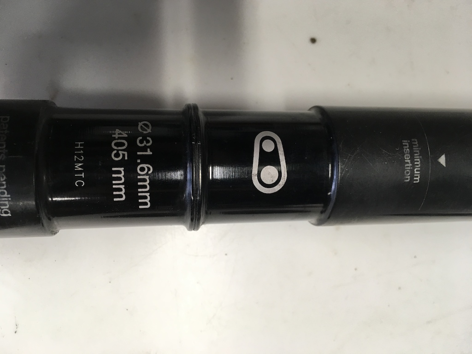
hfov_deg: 61.7
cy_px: 177
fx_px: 395
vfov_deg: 48.2
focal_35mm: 29
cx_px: 236
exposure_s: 1/30
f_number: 2.2
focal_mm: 4.15
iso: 40
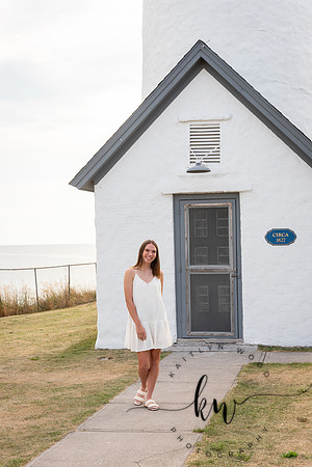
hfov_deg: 21.9
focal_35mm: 62
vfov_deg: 32.4
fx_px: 806
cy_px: 234
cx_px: 156
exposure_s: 1/250
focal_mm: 62
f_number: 10
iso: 400
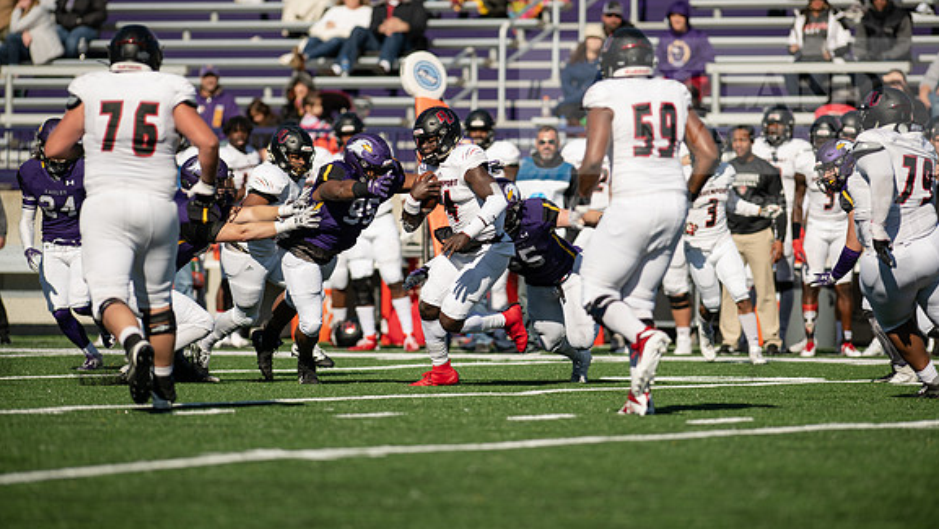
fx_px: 7870
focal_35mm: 316
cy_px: 235
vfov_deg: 3.8
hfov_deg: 6.8
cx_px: 470
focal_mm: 300
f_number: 3.2
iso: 125
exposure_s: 1/2500
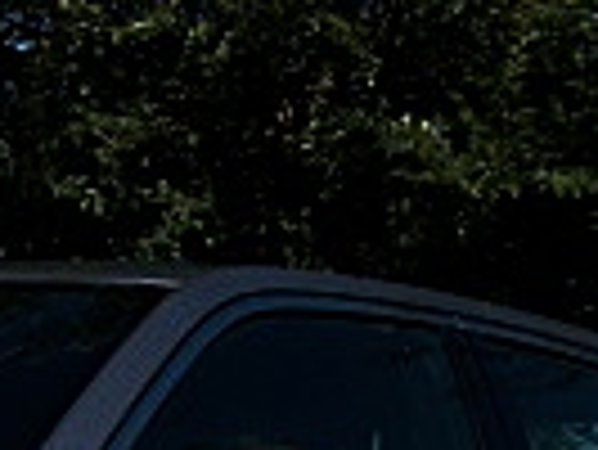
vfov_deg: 8.2
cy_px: 922
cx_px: -373
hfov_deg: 10.9
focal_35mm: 173
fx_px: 2991
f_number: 2.8
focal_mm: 6.3
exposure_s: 1/800
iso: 50
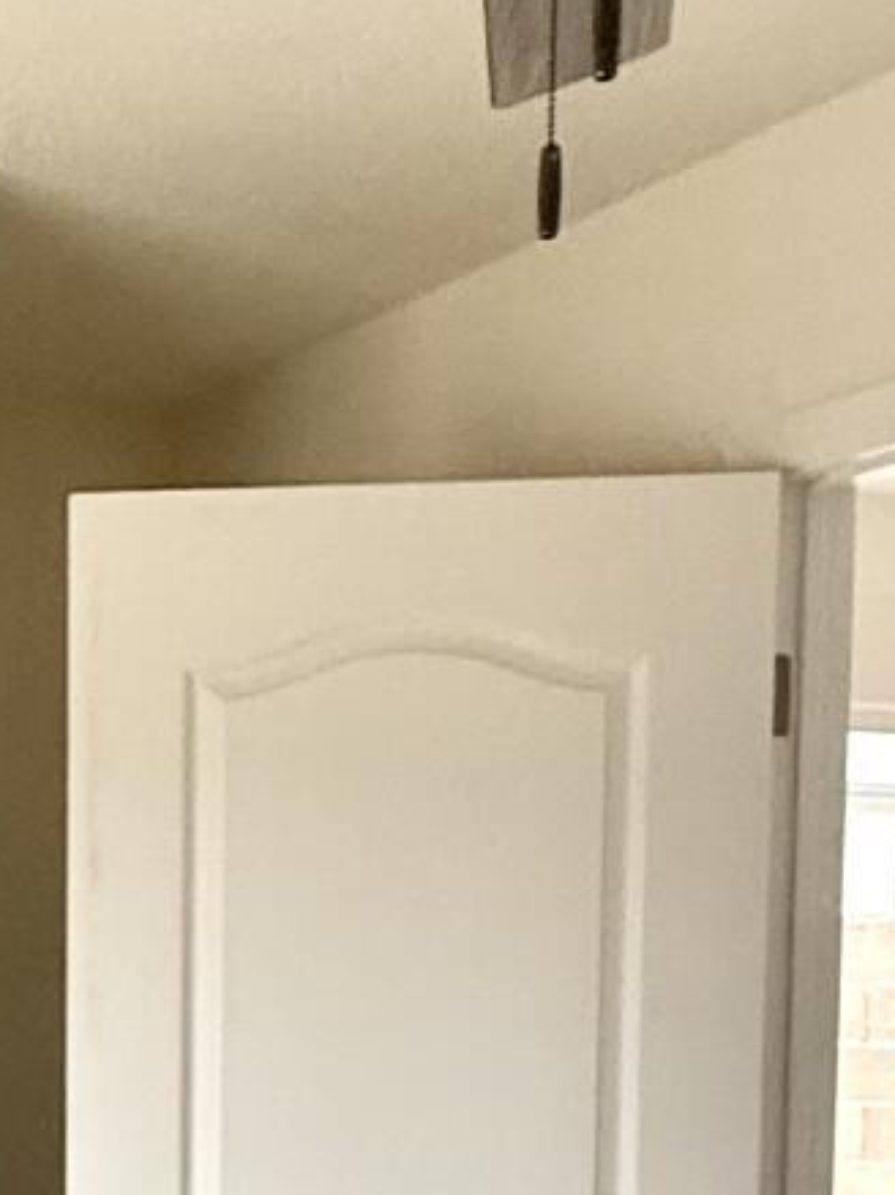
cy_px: 1217
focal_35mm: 64
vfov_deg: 28.3
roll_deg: +0.1
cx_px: -213
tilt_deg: -4.6
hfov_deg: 21.1
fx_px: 2208
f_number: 2.2
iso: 400
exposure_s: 1/60
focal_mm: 2.22
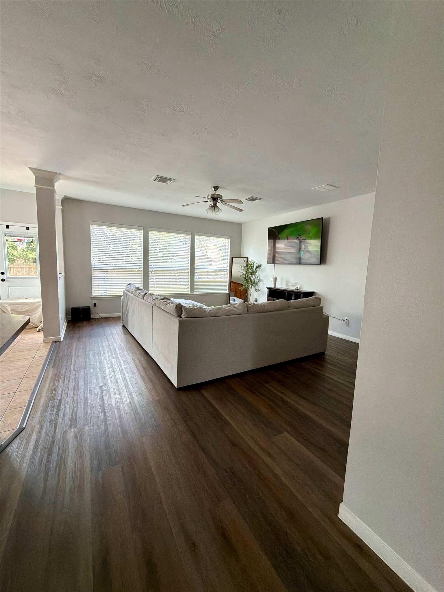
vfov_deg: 102.1
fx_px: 239
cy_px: 296
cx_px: 222
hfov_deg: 85.7
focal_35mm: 14
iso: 250
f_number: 2.2
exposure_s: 1/121
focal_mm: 2.22
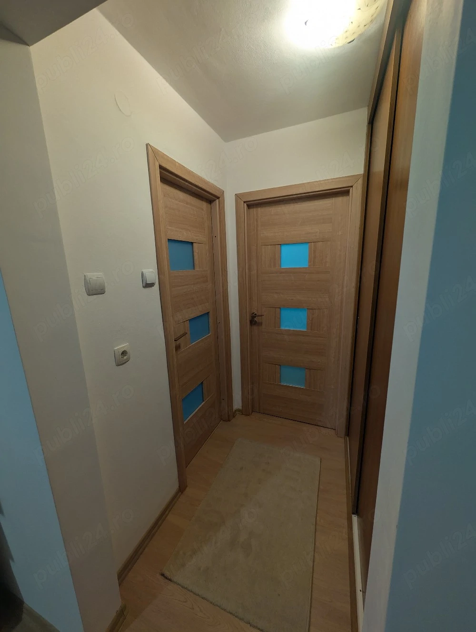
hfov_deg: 94.6
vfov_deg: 110.5
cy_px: 316
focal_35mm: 12
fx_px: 219
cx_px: 238
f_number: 1.7
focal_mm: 2.02
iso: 41
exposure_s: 1/29
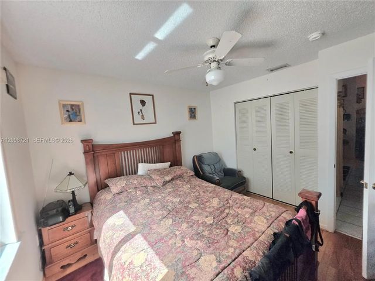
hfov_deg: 106.2
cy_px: 140
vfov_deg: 89.9
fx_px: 141
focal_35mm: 13
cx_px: 188
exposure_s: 1/120
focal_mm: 2.2
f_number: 1.9
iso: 64
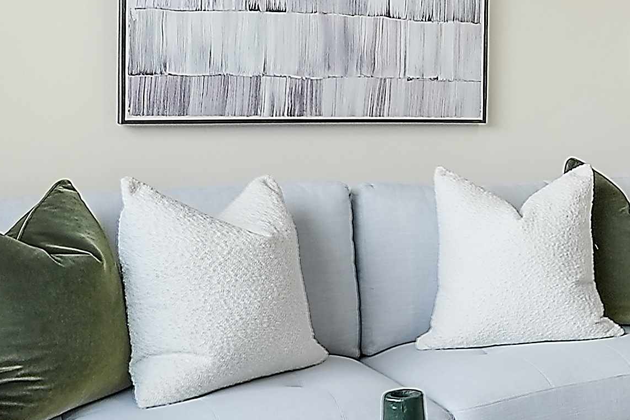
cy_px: 107
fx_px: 1015
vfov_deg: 23.2
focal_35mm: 58
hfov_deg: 29.2
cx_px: 775
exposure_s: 1/8
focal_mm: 16
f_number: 10
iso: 400
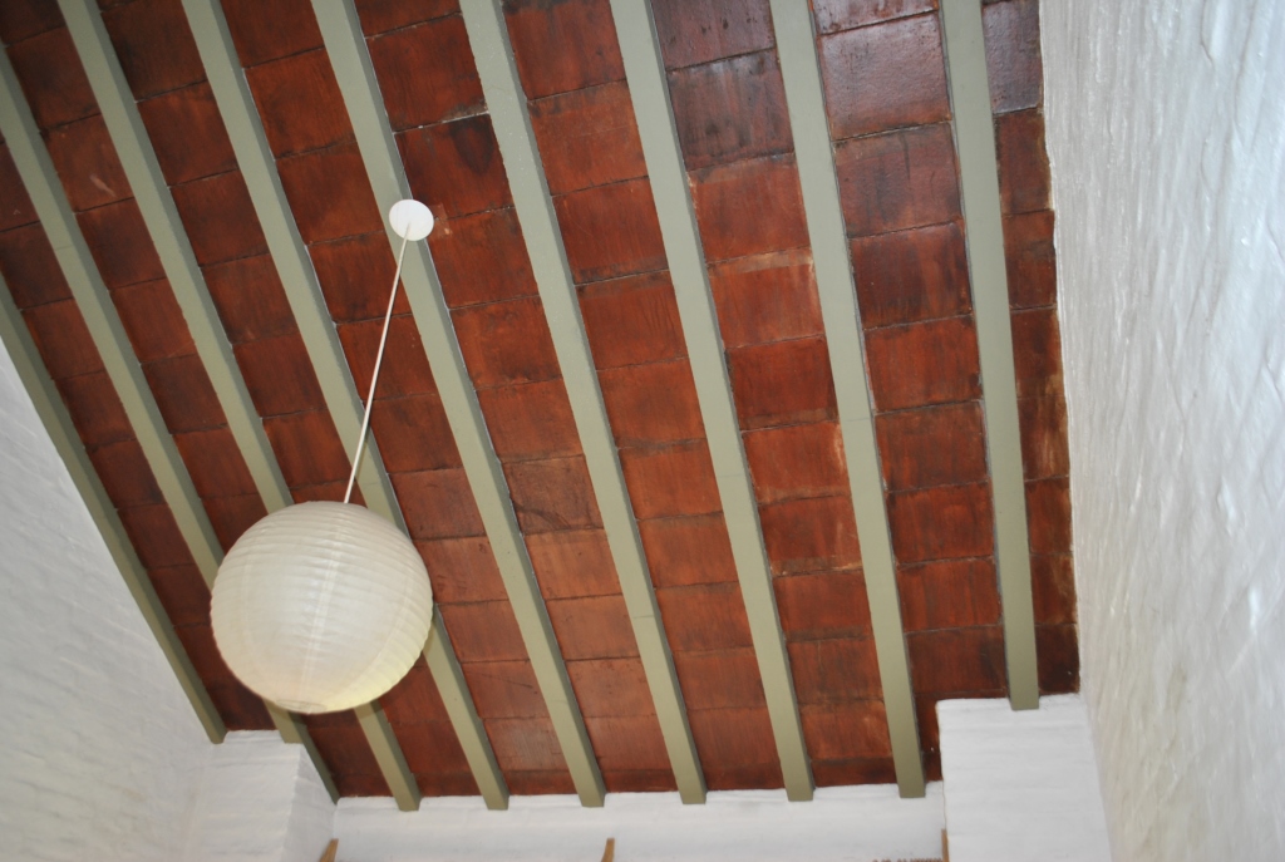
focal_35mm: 27
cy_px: 431
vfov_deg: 48.1
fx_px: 966
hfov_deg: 67.3
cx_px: 642
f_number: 3.5
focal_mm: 18
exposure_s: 1/60
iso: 200
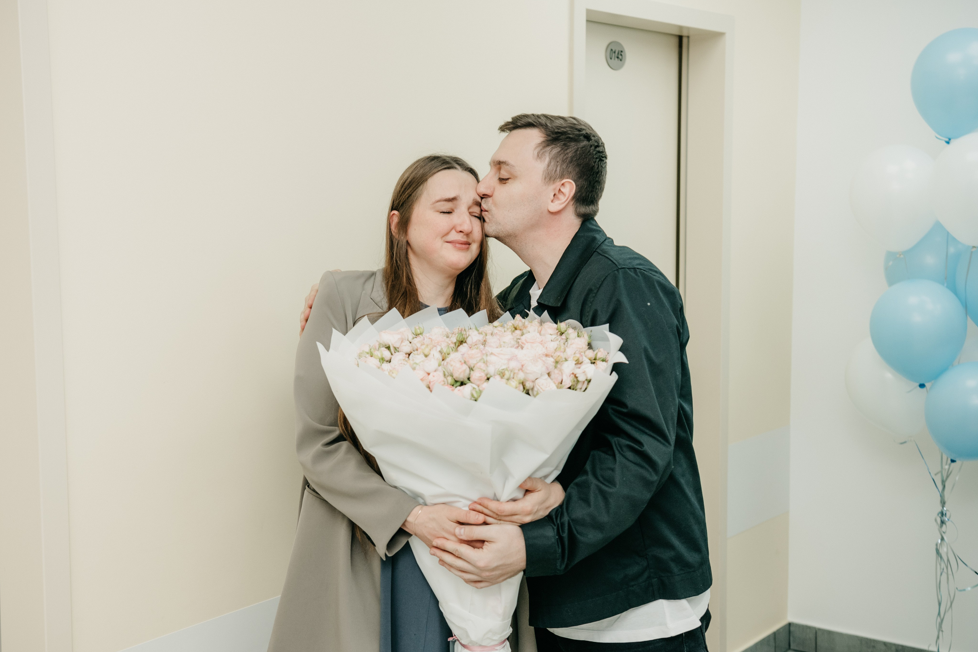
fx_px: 1412
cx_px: 420
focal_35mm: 52
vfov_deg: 26.0
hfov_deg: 38.1
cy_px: 344
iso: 320
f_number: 4
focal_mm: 44
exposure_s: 1/200
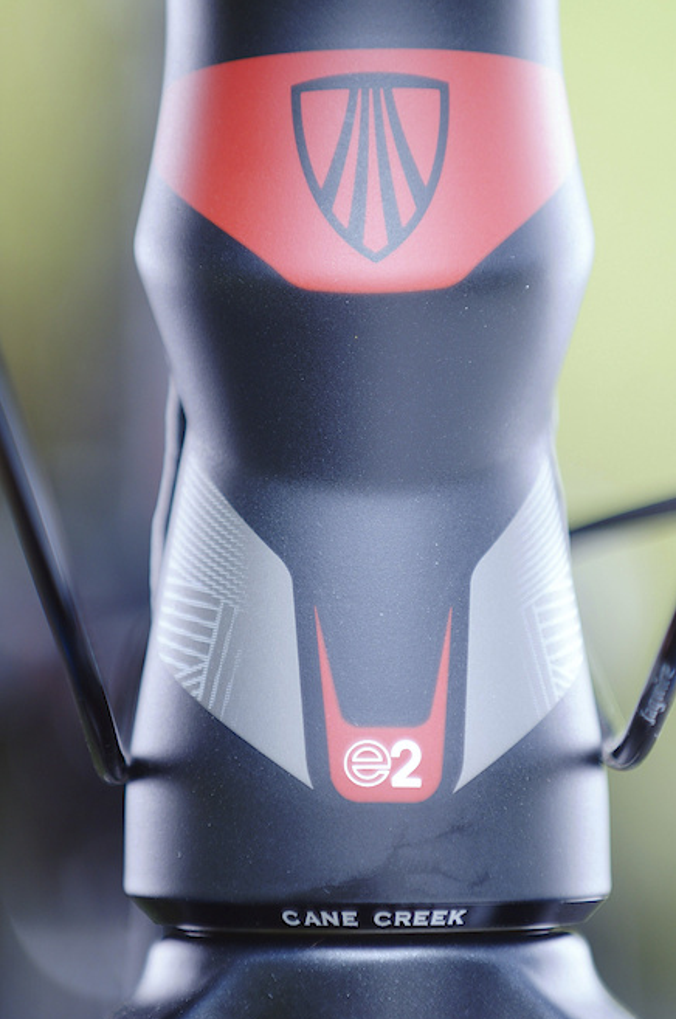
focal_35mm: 320
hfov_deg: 4.3
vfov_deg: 6.5
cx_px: 350
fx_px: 9030
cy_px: 444
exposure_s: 1/250
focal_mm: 175
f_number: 2.8
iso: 100
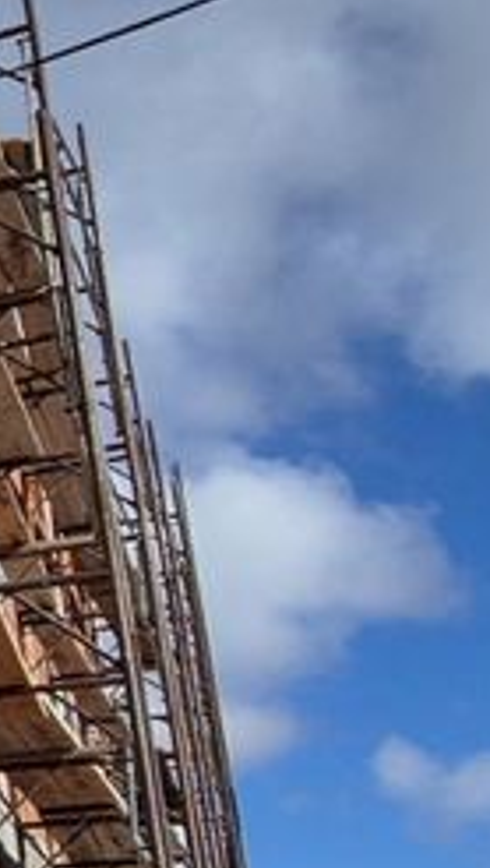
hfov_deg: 11.2
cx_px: -962
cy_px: 625
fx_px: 1588
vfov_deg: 30.2
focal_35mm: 69
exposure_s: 1/3648
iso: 50
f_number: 2.2
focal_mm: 2.2
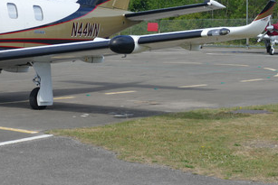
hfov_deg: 17.0
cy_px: 30
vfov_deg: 11.5
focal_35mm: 119
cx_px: 33
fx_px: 919
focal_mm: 20.62
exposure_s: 1/1000
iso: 125
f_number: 3.5
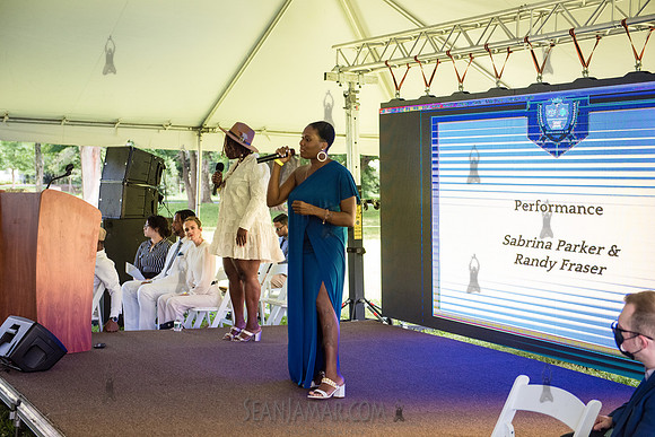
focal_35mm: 56
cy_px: 218
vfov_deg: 24.2
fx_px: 1019
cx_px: 328
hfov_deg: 35.6
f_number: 4
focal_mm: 56
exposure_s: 1/1000
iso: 2500
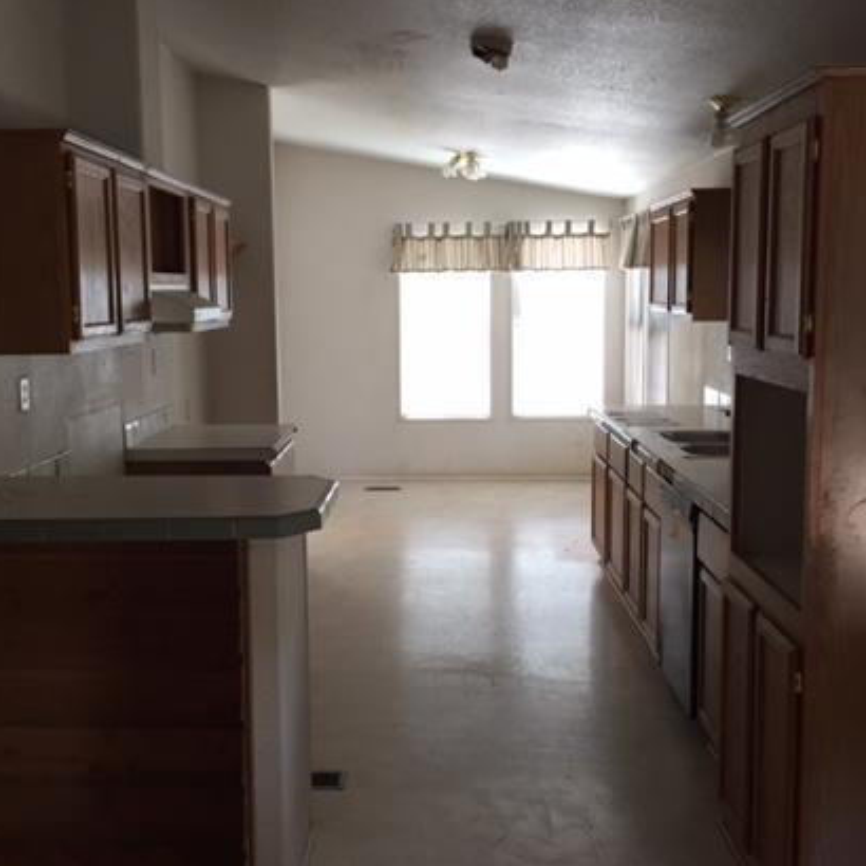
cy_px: 433
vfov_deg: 41.9
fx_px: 1132
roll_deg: +0.2
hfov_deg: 41.7
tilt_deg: -7.1
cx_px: 359
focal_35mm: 40
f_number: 2.2
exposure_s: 1/30
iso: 100
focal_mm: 4.15
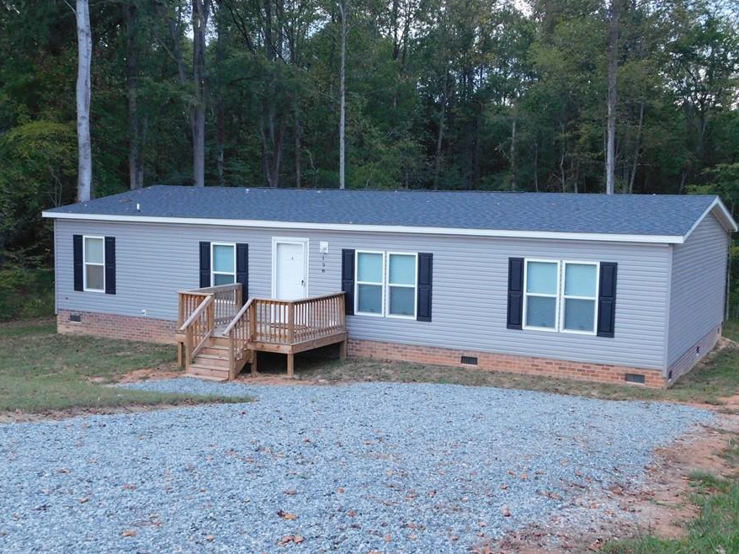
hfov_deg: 44.8
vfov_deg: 34.3
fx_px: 896
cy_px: 293
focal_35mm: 42
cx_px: 399
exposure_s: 1/20
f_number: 3.5
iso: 400
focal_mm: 6.3
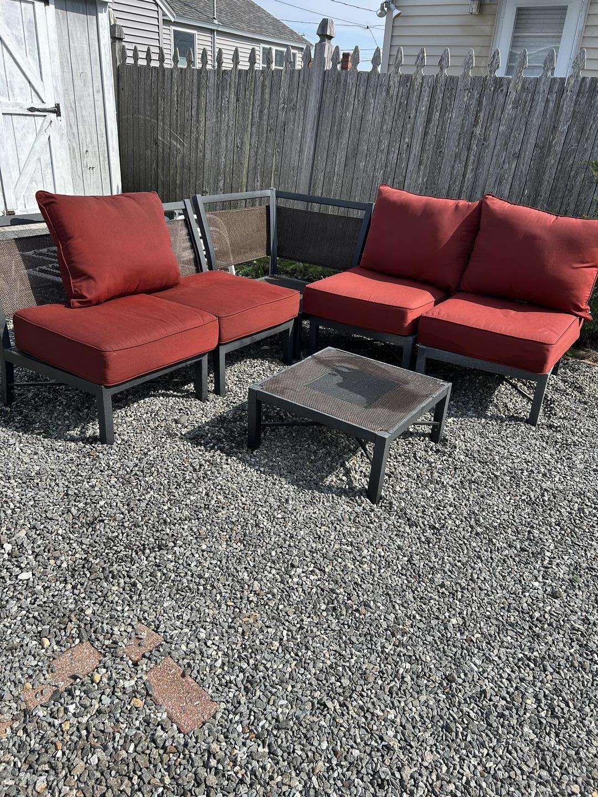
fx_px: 599
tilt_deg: -26.4
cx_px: 299
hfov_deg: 53.1
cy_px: 398
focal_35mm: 26
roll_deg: -4.9
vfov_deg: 67.3
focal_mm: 5.7
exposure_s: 1/2513
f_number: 1.5
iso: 50
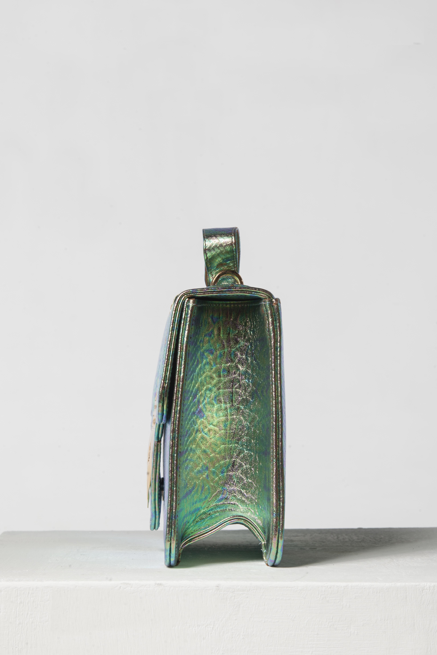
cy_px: 328
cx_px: 218
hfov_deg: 10.2
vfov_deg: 15.2
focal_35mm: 135
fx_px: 2458
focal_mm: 135
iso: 100
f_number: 16
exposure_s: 1/160
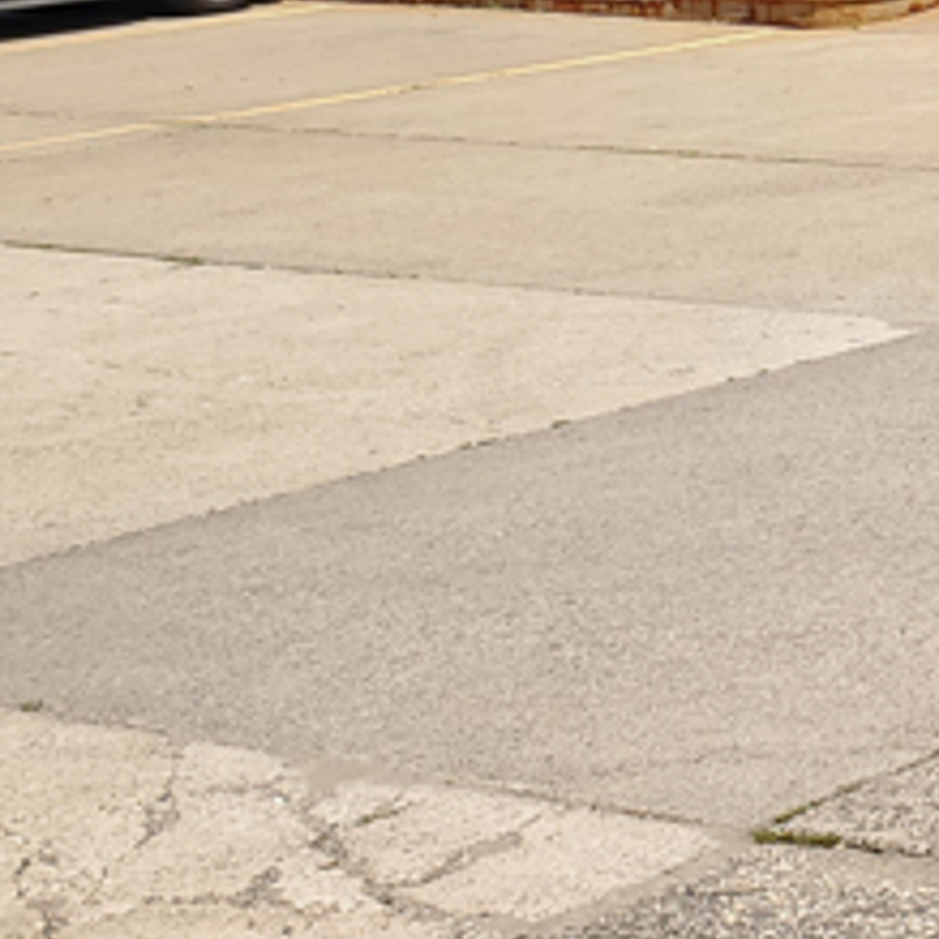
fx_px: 3222
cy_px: -489
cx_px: 1788
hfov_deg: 14.3
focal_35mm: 105
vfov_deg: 15.3
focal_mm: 4.3
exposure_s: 1/1076
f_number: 2.4
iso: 50
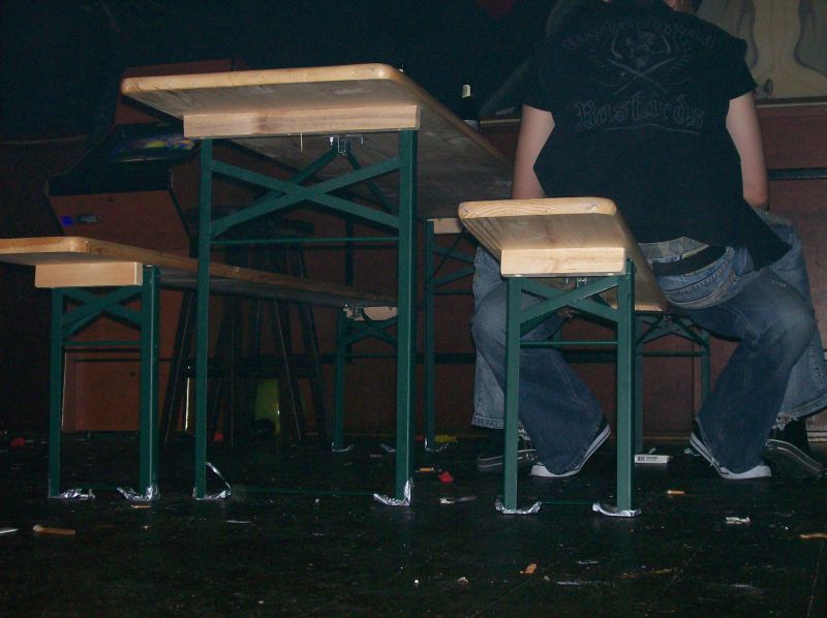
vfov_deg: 26.0
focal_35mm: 56
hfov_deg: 34.4
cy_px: 309
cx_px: 414
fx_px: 1336
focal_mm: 9.4
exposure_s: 1/83.6
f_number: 3.4
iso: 140
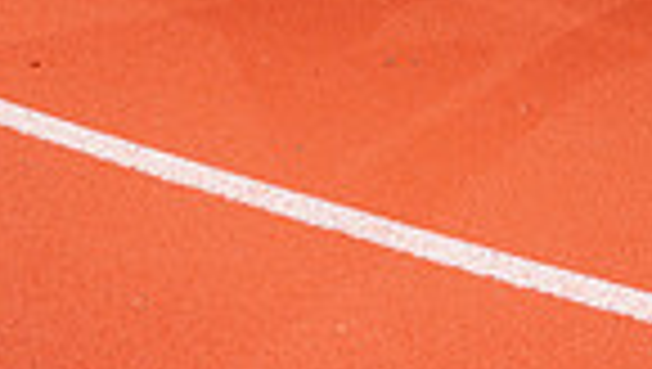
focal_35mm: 91
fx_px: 1575
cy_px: -576
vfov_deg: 10.9
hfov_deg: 23.3
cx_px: 405
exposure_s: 1/1250
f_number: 4
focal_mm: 28
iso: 320
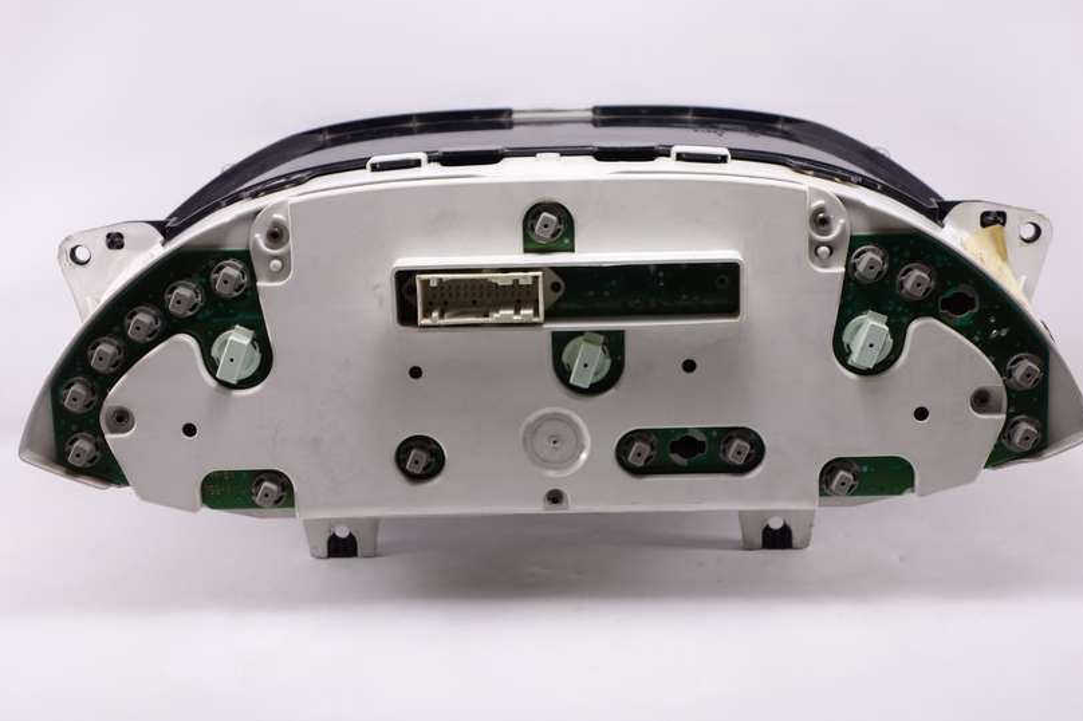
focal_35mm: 65
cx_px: 548
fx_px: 1955
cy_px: 357
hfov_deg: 31.0
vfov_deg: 20.9
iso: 320
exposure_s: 1/80
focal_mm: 23.82
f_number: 4
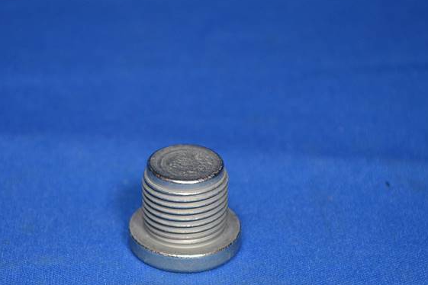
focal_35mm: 118
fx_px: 1399
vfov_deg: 11.6
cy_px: 192
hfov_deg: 17.4
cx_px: 181
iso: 640
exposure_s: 1/60
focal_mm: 55
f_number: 5.6
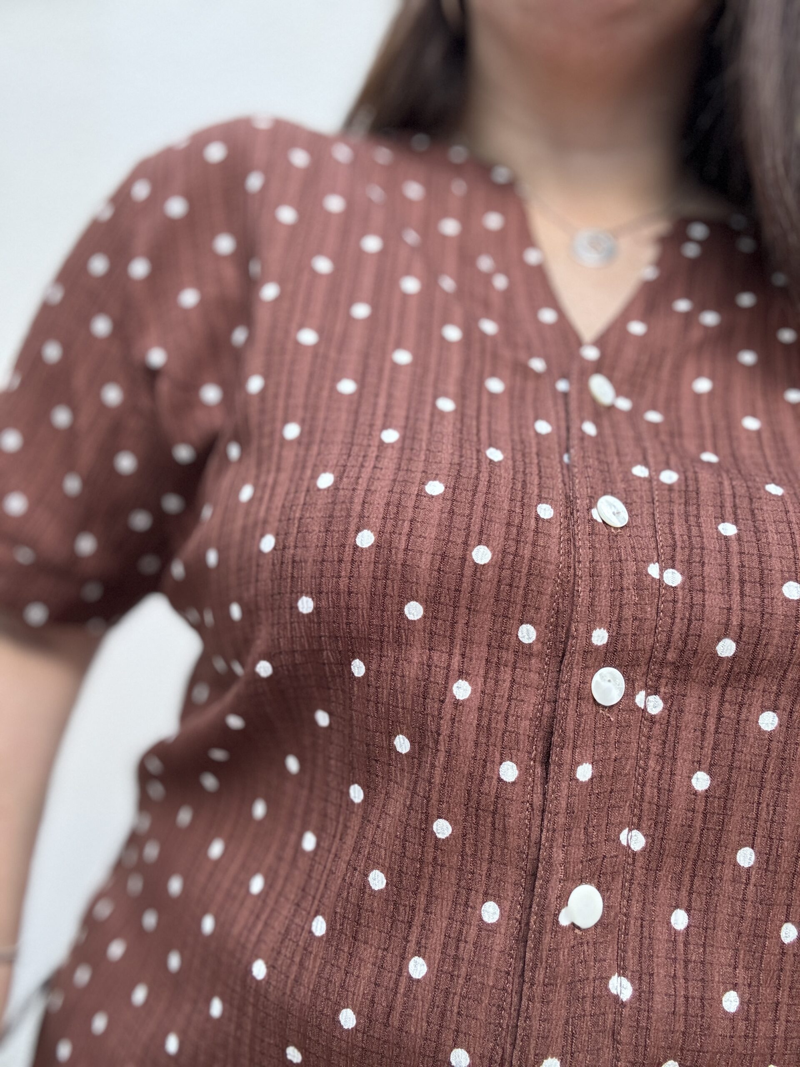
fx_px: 924
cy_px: 534
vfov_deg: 60.0
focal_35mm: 30
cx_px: 400
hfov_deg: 46.8
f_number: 1.9
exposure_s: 1/60
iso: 100
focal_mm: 2.69
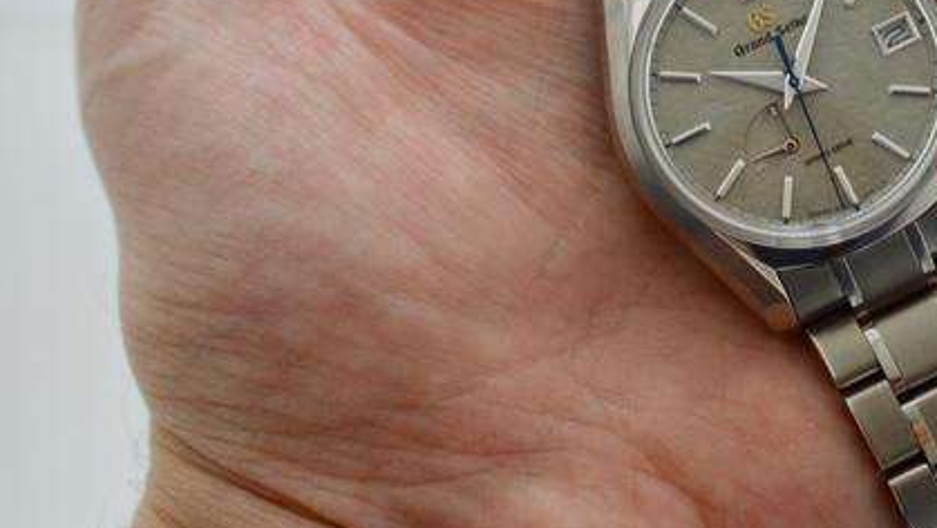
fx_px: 2982
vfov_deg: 10.1
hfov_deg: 17.7
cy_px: 98
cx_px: 783
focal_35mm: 120
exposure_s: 1/60
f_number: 3
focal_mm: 40
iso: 640
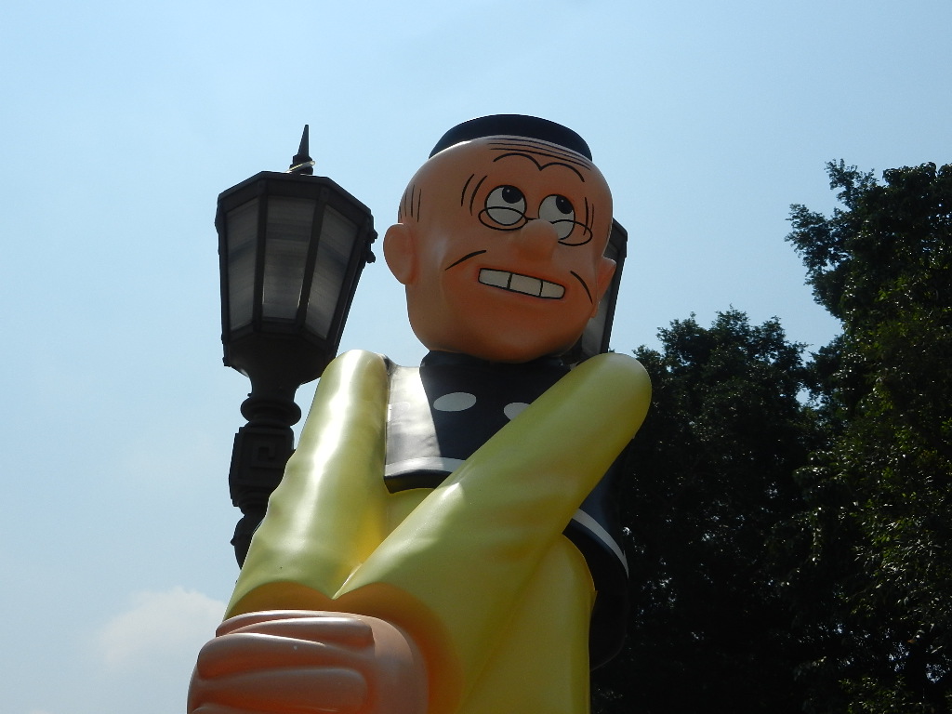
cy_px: 357
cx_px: 476
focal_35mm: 45
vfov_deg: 32.2
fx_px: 1238
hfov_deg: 42.1
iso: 160
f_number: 8.4
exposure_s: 1/1000
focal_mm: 8.2
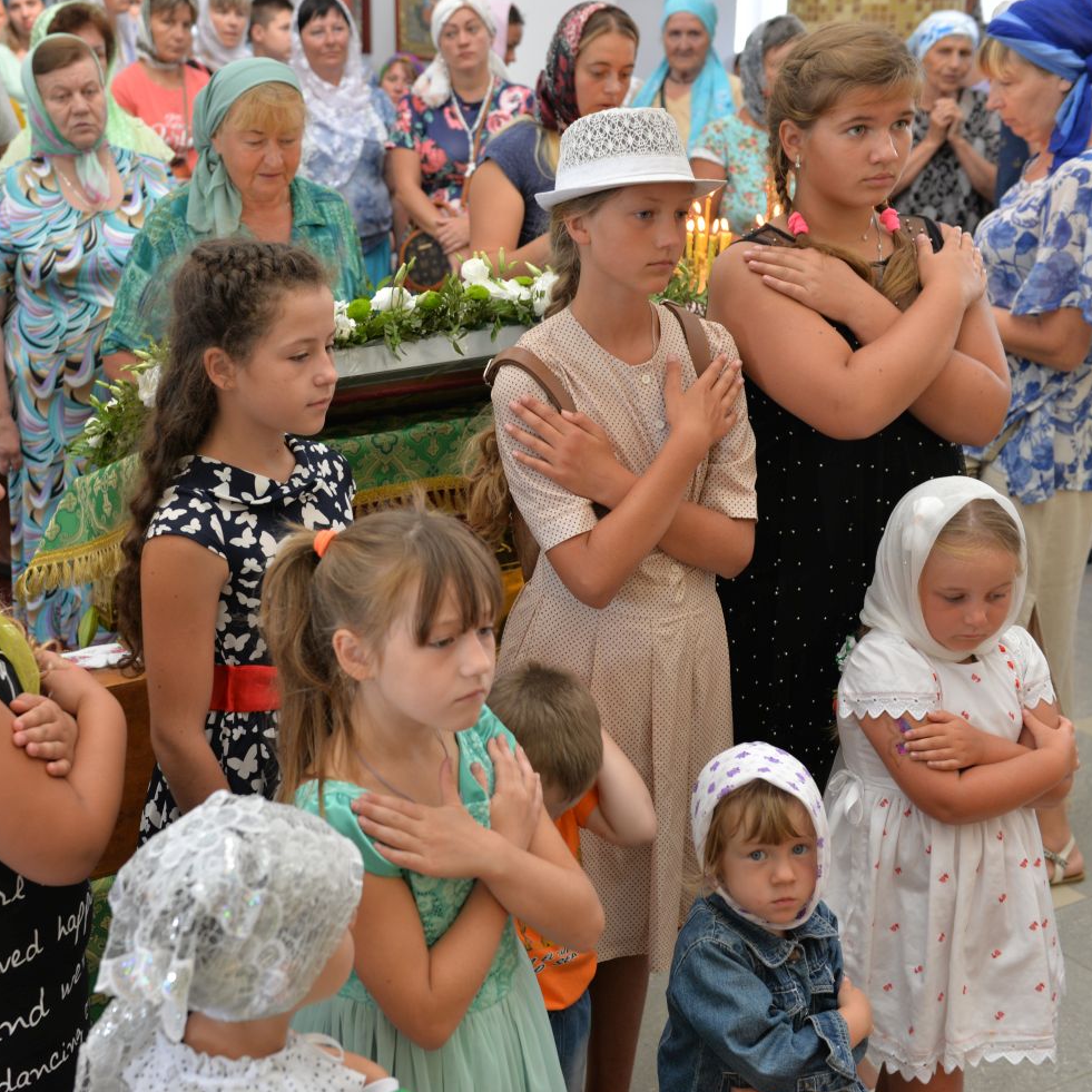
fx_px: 1856
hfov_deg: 32.7
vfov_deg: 32.8
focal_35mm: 52
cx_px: 417
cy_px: 554
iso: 400
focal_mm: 40
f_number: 4
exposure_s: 1/60
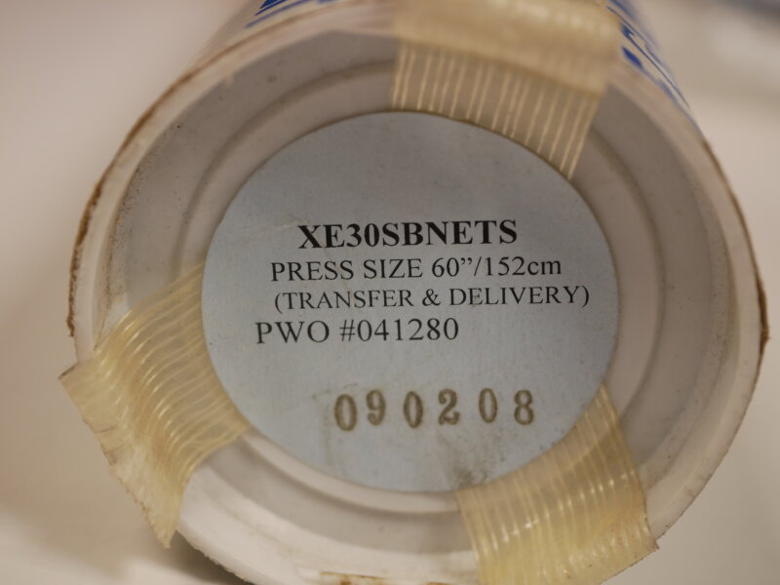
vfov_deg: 24.4
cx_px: 390
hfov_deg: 32.2
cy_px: 292
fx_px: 1352
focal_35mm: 60
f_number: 2.8
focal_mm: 30
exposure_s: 1/60
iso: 320
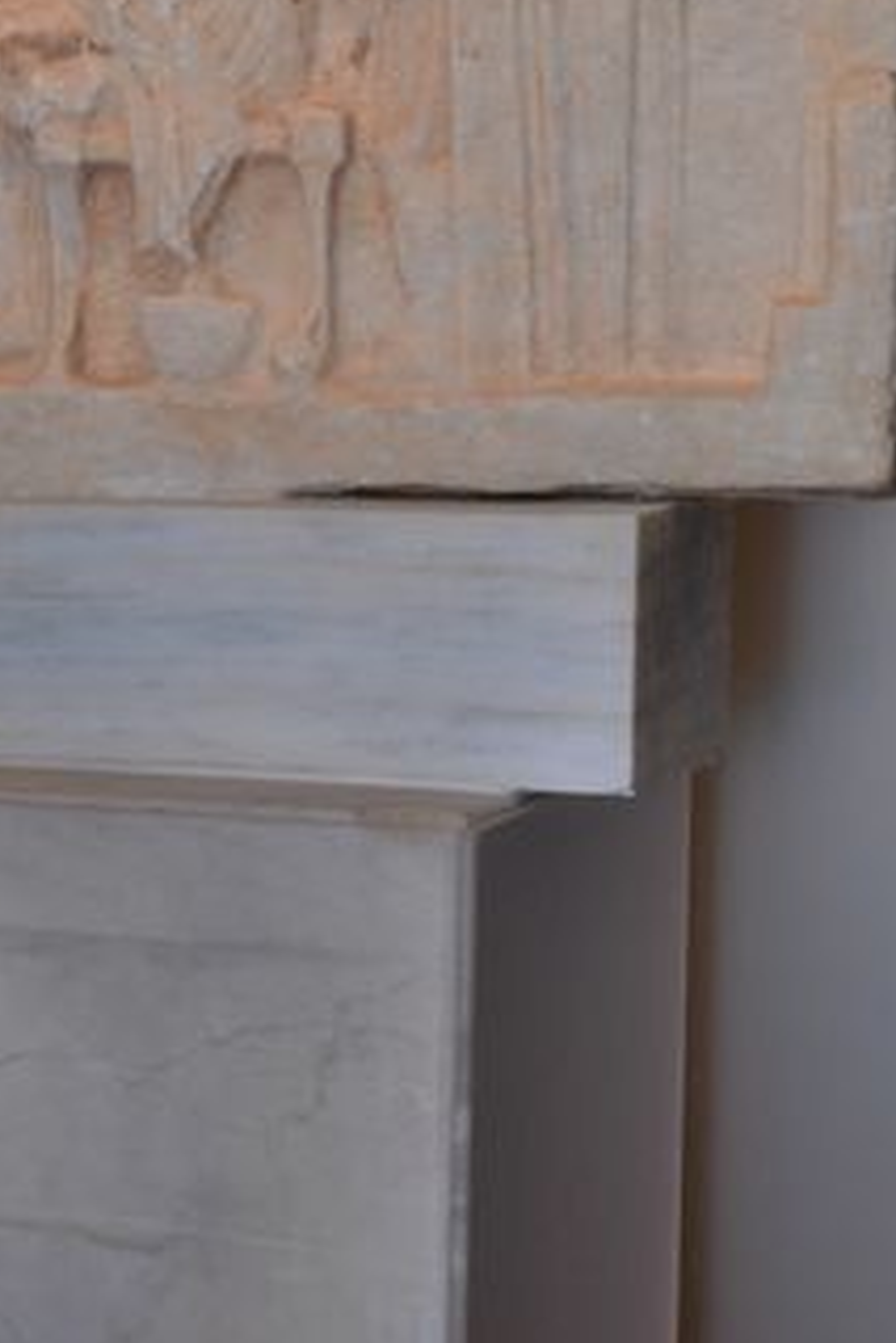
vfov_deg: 27.0
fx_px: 2797
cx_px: -362
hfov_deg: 16.8
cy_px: 585
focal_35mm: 75
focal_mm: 38
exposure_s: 1/100
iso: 800
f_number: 7.1
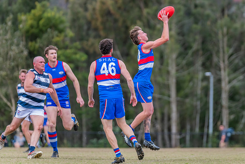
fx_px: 2180
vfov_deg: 4.3
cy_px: 68
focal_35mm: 320
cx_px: 145
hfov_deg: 6.4
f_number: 4.5
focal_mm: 270
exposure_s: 1/2000
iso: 800
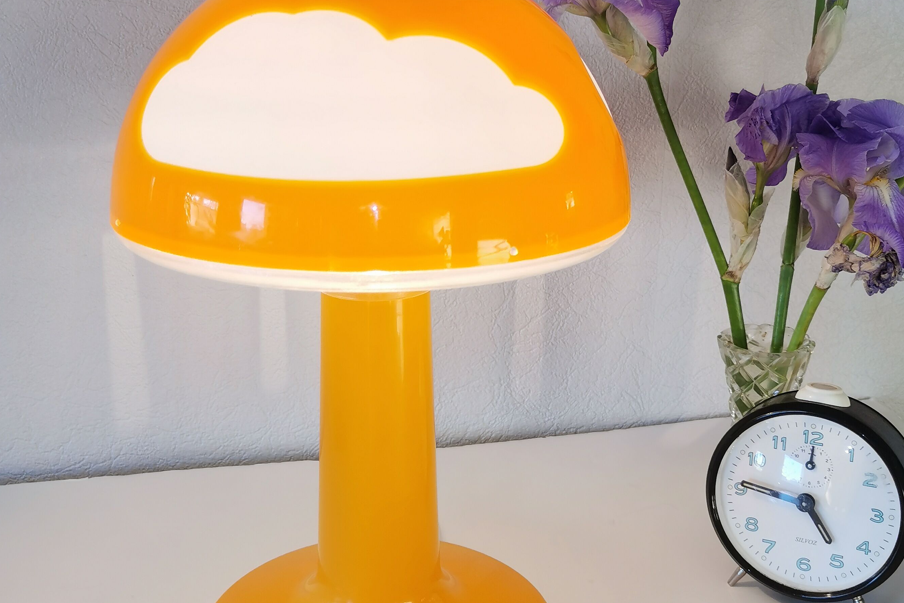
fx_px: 1105
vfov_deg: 30.5
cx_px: 453
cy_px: 282
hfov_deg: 44.5
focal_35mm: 44
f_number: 1.8
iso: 64
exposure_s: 1/100
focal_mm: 5.58
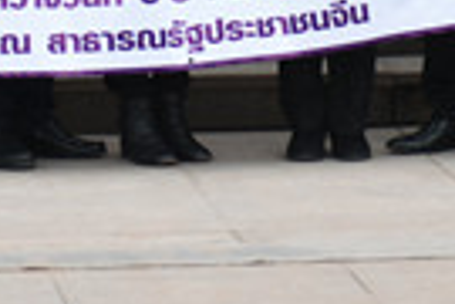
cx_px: 57
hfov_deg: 5.3
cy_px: -478
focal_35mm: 391
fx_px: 4941
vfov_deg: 3.5
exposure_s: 1/640
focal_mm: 62
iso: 200
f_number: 2.8
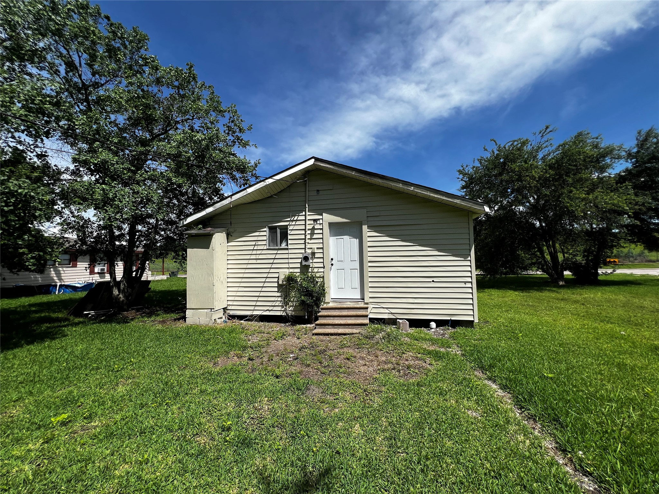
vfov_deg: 89.9
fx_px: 247
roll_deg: +0.8
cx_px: 330
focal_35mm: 13
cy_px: 247
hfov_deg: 106.2
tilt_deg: +9.9
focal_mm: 1.57
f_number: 1.8
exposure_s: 1/2481
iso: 32
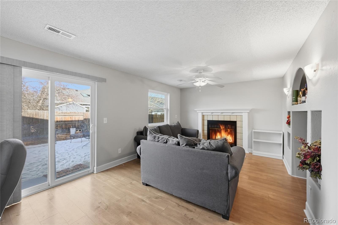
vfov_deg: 81.2
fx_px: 131
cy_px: 112
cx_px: 169
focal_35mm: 14
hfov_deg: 104.3
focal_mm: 14
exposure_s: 1/500
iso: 400
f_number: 8
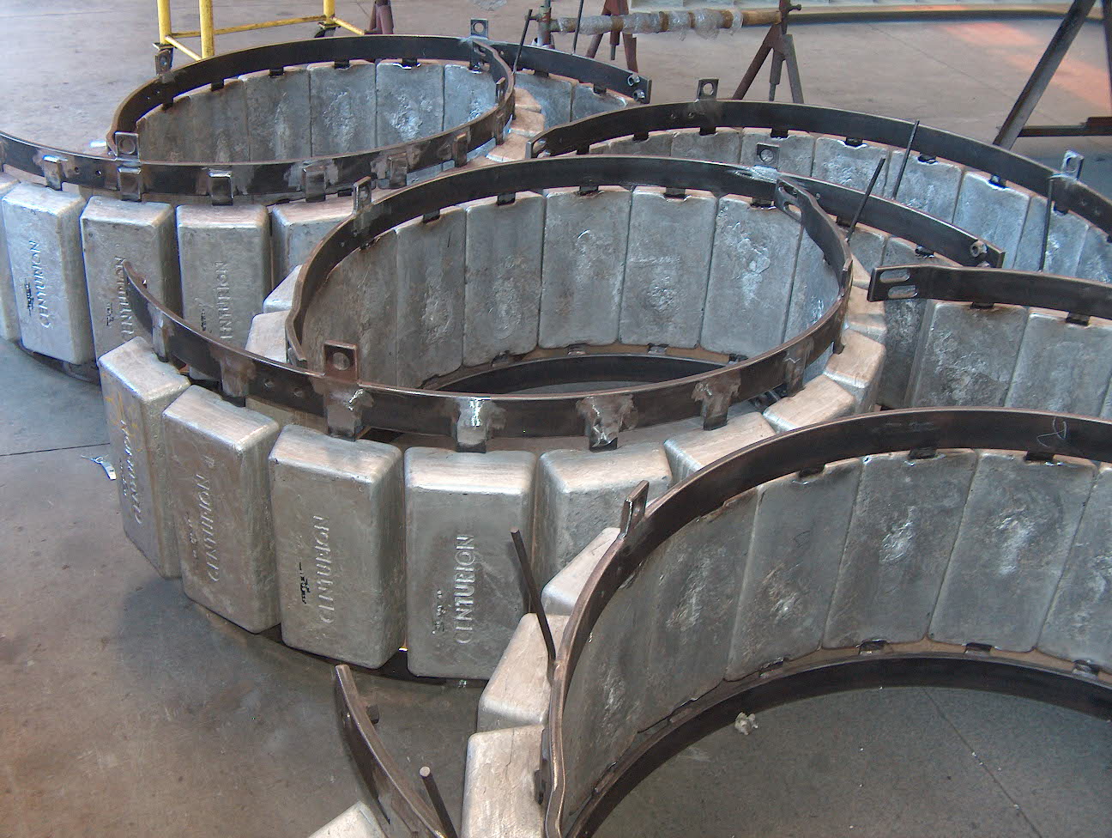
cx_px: 556
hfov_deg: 50.1
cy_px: 419
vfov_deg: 38.8
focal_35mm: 37
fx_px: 1190
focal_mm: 7.6
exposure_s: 1/60
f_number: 2.8
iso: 100
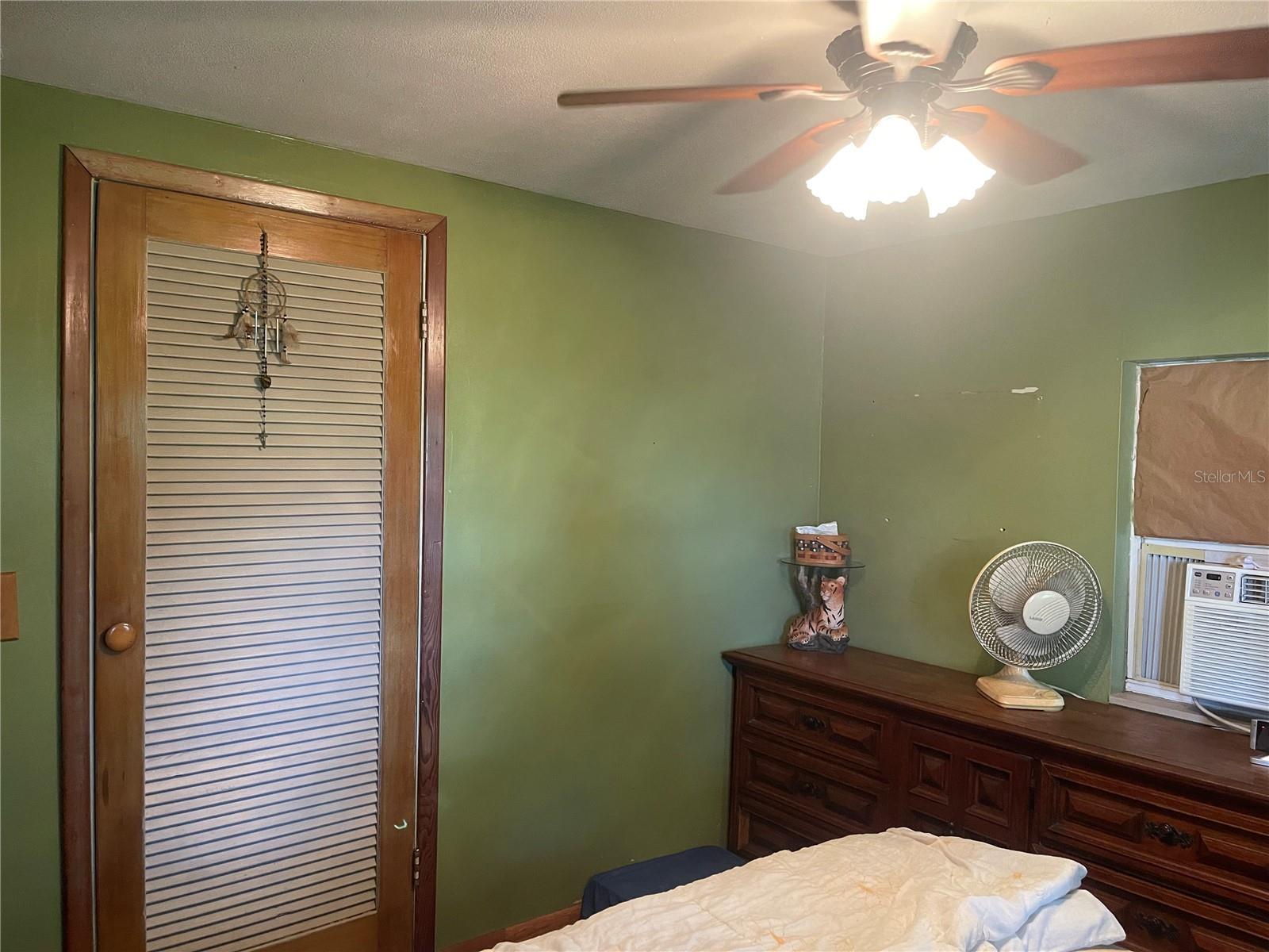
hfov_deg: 69.4
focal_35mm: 25
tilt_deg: -2.9
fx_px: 916
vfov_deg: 54.9
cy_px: 476
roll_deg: -1.3
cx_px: 634
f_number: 1.6
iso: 320
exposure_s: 1/60
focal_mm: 5.1
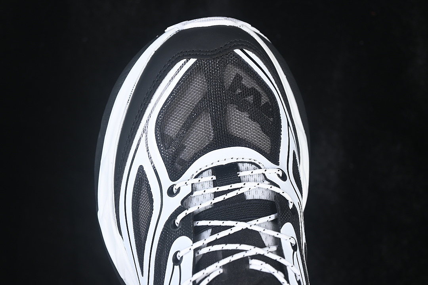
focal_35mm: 75
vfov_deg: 18.2
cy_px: 142
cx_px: 214
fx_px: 892
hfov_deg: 27.0
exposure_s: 1/50
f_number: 6.3
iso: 160
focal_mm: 50
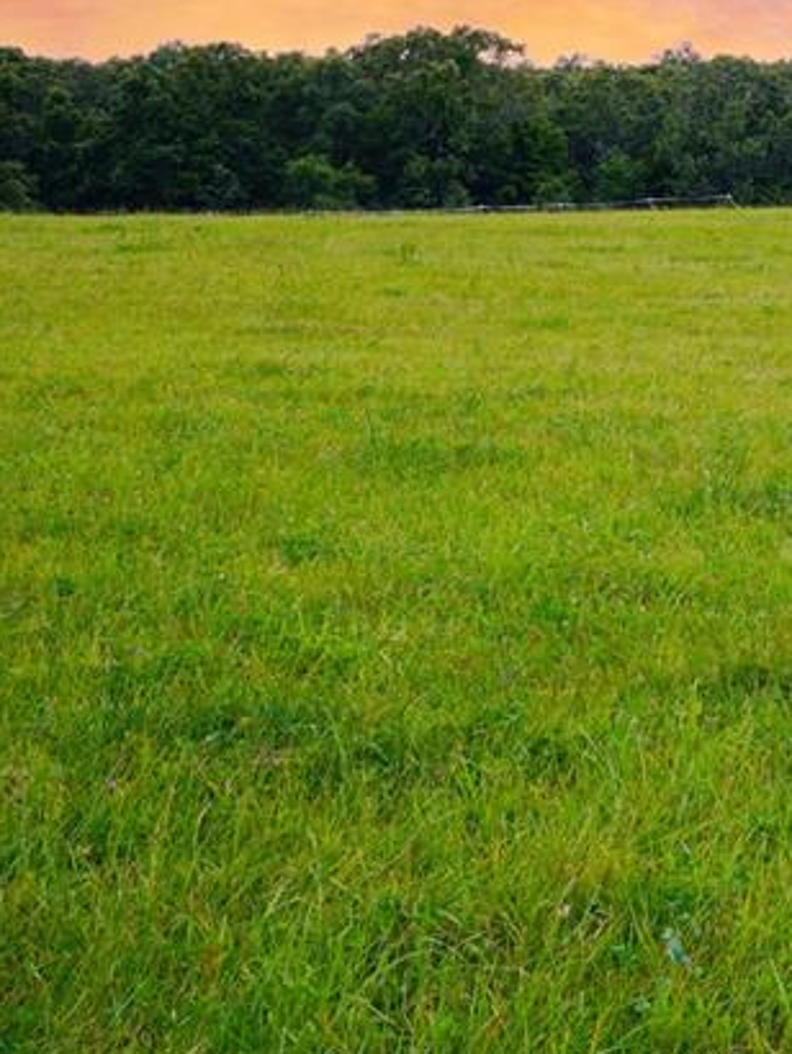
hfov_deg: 18.6
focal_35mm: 72
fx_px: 2194
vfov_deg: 26.7
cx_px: 1103
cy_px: 257
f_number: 9
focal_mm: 20
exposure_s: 1/125
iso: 100
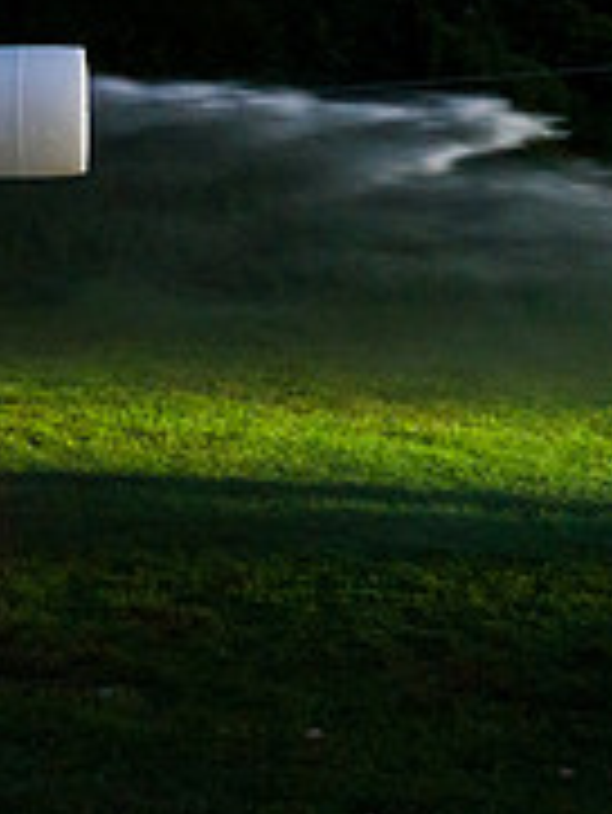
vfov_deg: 26.1
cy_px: 234
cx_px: -140
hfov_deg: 18.8
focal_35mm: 74
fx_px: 1742
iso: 6400
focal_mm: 24
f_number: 3.2
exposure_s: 1/200
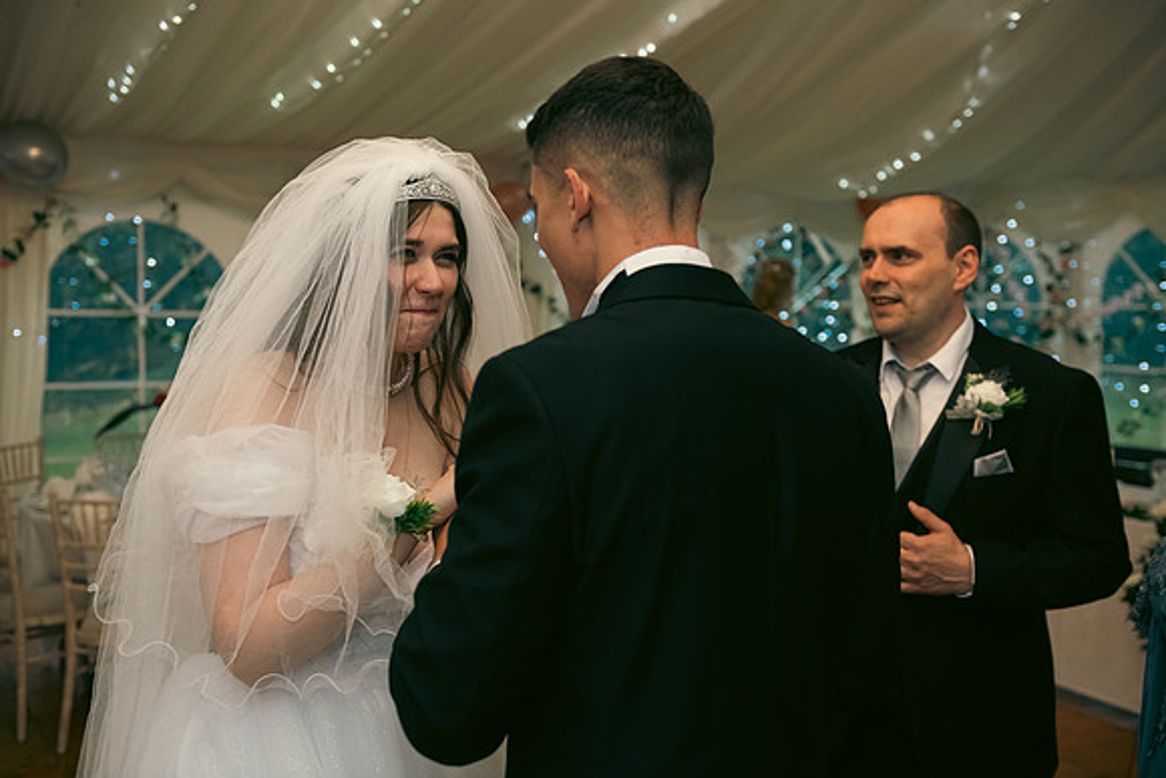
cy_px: 389
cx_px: 583
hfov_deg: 48.4
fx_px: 1296
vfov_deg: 33.4
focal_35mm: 40
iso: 800
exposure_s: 1/160
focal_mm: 40
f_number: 3.5
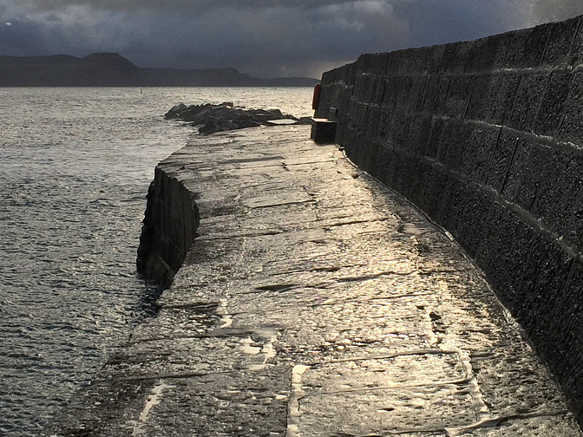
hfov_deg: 28.1
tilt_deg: -3.9
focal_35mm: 69
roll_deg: +1.4
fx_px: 1162
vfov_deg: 21.3
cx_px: 259
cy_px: 175
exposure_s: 1/2083
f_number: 2.2
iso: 32
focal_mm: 4.15
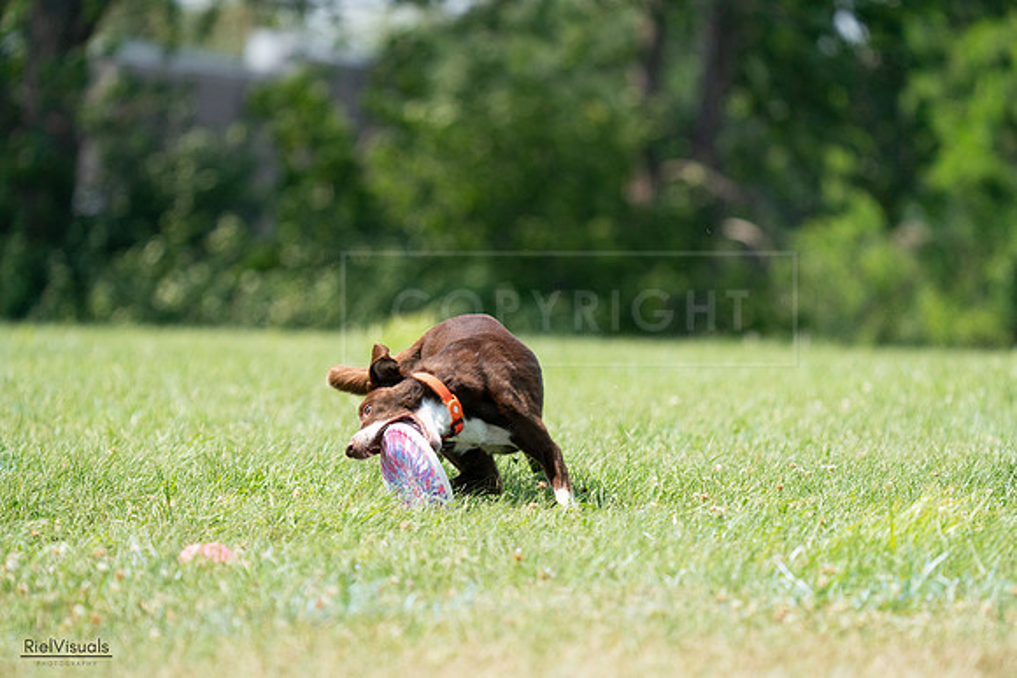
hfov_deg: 5.6
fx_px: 10398
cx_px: 508
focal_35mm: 368
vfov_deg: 3.7
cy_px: 339
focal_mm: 368
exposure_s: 1/4000
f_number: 6.3
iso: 2000
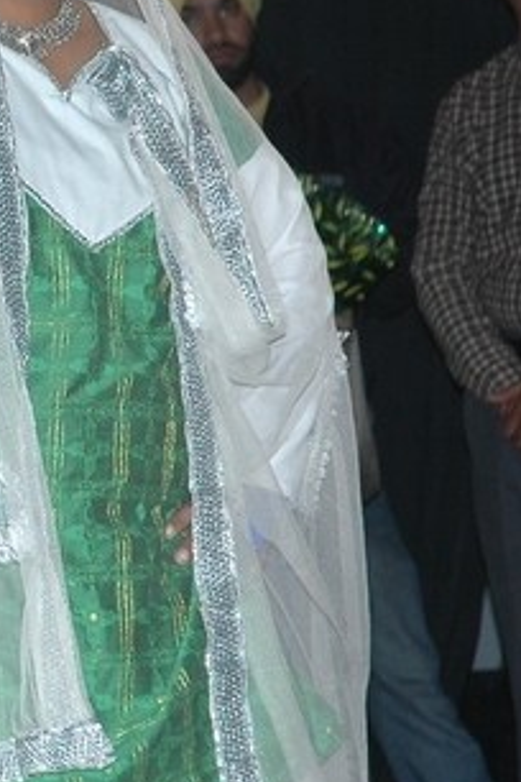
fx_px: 5275
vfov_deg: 8.5
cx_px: -368
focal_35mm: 243
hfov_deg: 5.6
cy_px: 188
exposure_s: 1/125
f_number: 5.6
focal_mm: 62
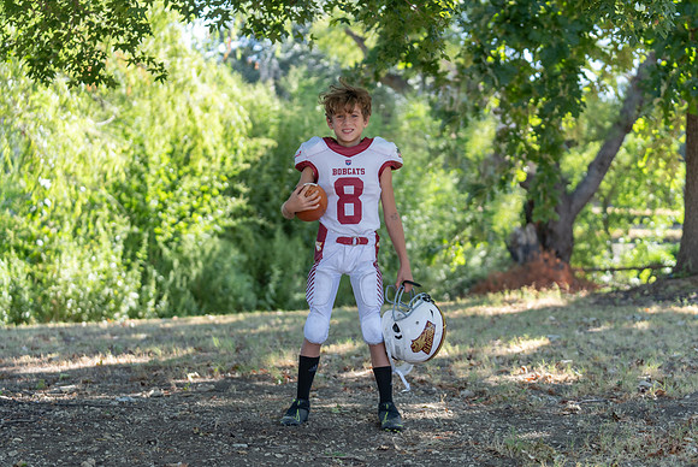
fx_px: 1462
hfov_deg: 26.8
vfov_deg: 18.1
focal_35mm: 75
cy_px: 247
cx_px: 363
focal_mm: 70
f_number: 2.8
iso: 160
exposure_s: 1/320
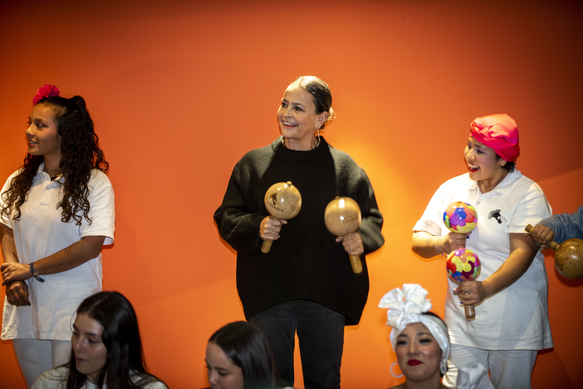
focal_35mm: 135
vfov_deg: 10.2
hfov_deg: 15.2
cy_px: 194
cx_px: 292
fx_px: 2187
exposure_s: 1/100
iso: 1000
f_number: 3.2
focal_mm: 135
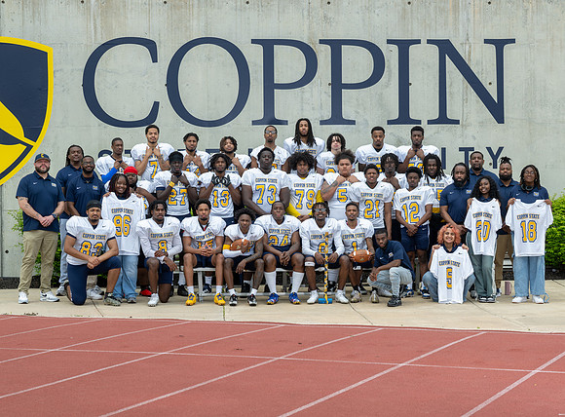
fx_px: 1413
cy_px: 219
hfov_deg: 22.6
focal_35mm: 87
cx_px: 301
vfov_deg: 16.8
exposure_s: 1/160
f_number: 5.6
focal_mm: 74
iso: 64
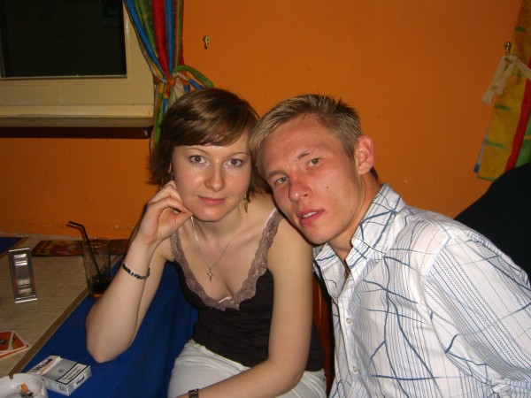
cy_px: 199
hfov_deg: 49.0
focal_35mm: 38
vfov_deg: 37.7
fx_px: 583
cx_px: 266
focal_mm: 7.9
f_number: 2.8
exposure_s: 1/60
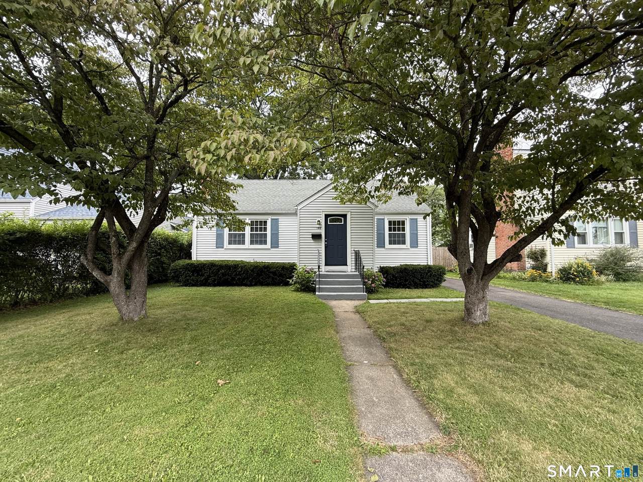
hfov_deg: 102.1
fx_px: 260
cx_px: 322
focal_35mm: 14
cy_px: 241
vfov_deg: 85.7
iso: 50
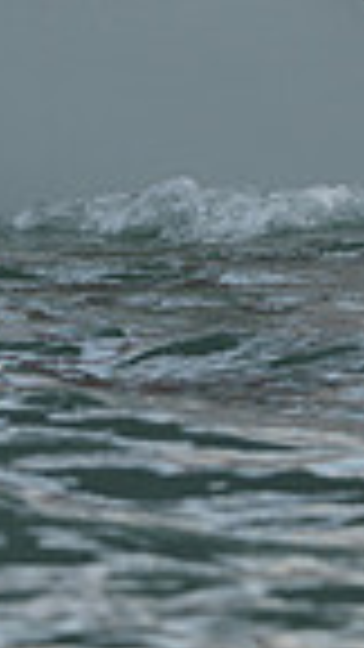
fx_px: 17416
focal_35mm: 1015
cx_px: 227
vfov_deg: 2.1
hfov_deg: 1.2
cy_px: -284
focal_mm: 240
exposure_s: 1/1000
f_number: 7.1
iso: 280
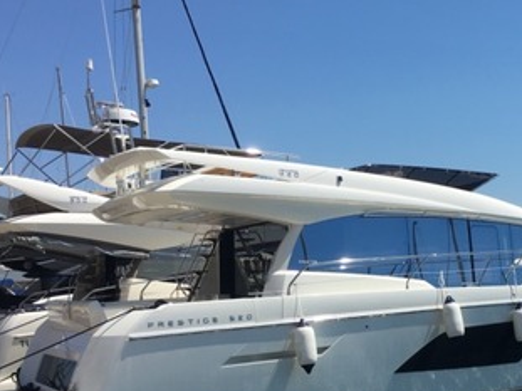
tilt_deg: +0.9
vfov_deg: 25.8
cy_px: 280
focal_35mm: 56
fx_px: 844
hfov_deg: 33.5
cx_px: 410
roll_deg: +2.9
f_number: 2.2
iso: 25
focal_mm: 4.15
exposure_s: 1/2137
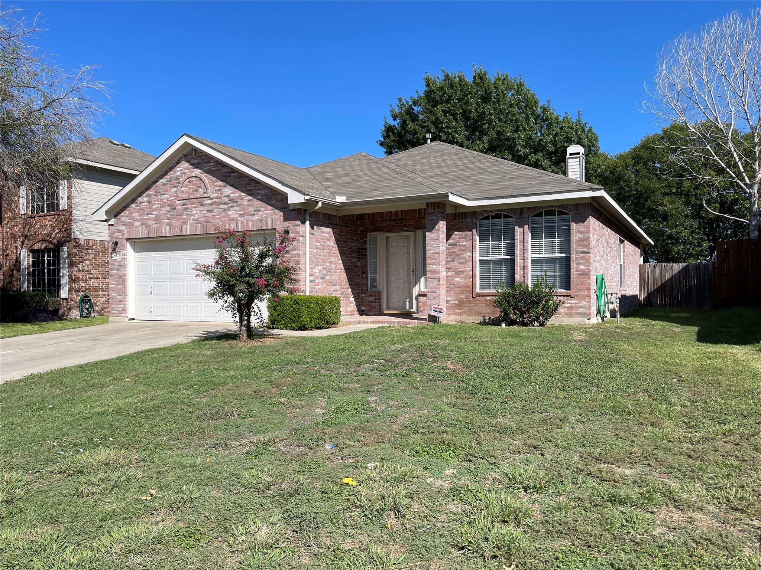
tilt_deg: -1.0
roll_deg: +0.2
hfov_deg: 67.3
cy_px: 285
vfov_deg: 53.1
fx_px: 572
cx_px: 380
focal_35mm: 26
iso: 32
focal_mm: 5.1
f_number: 1.6
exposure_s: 1/3559
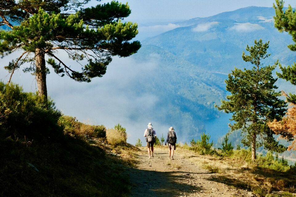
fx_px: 559
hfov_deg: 29.7
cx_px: 148
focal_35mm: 68
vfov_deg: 20.0
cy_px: 98
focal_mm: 45
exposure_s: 1/400
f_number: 11
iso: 1600
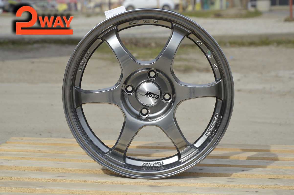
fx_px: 979
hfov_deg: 17.1
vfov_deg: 11.4
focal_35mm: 120
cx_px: 147
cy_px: 98
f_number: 8
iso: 100
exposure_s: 1/250
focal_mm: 80
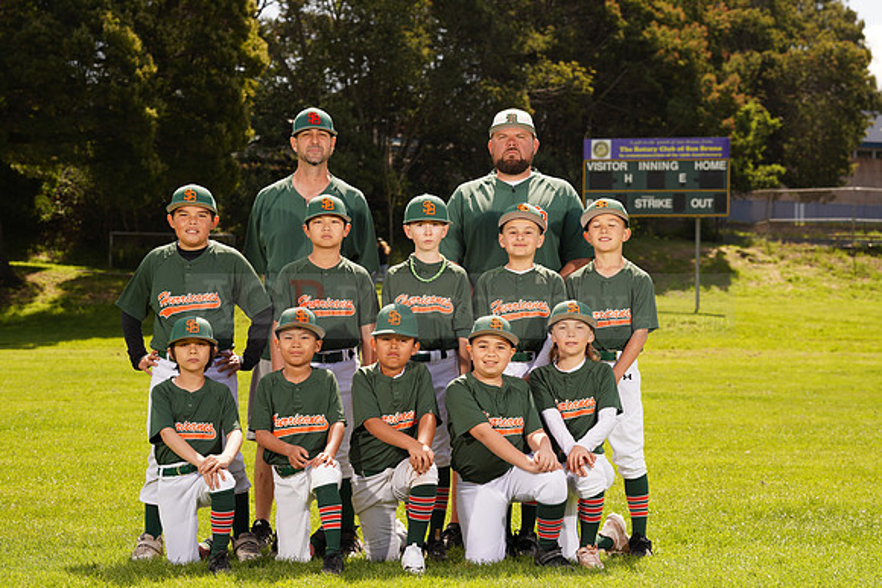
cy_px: 294
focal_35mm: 100
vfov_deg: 13.7
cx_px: 441
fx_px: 2450
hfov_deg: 20.4
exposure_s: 1/160
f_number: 9
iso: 100
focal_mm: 100
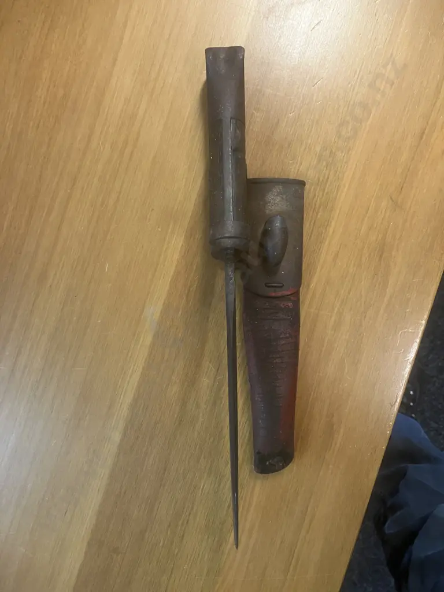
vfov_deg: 63.4
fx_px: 479
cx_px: 222
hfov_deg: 49.7
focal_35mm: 28
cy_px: 296
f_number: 1.8
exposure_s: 1/50
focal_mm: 3.99
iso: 160
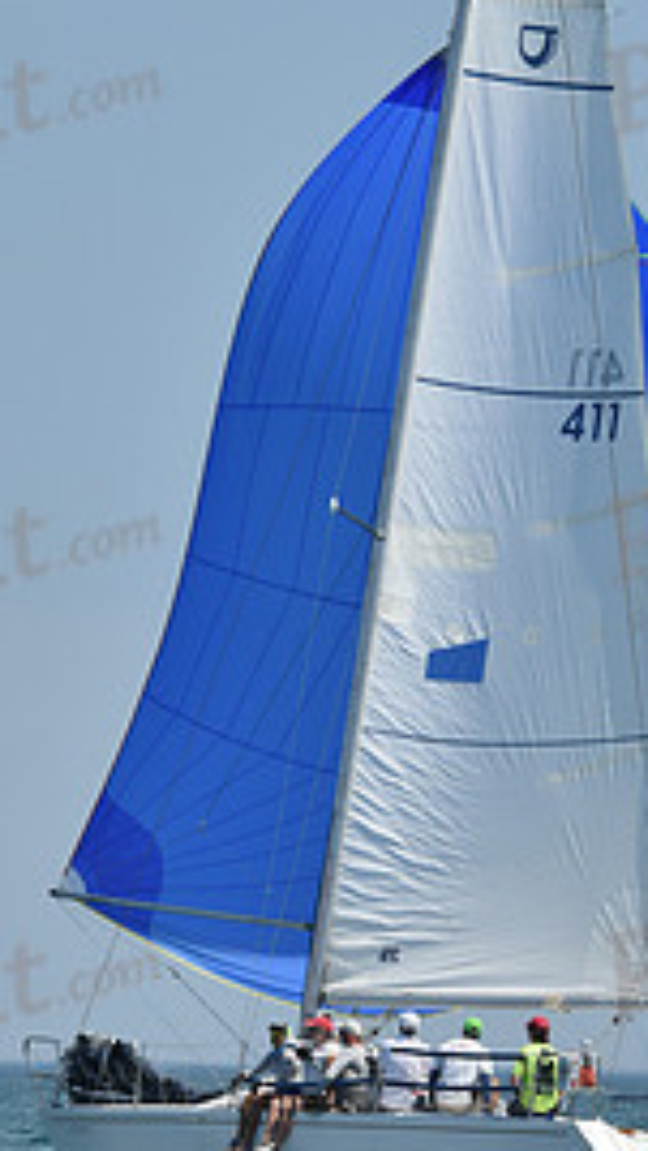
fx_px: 10708
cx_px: 384
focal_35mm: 351
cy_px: 309
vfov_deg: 6.1
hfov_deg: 3.5
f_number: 9
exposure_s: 1/1250
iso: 250
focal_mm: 155
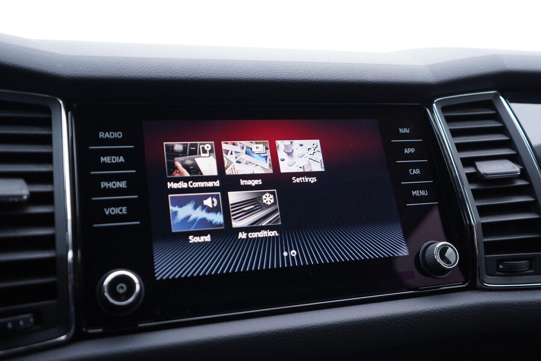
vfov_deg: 36.9
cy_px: 180
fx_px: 541
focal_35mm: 36
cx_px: 270
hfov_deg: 53.1
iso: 200
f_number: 2.8
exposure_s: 1/40
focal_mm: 24
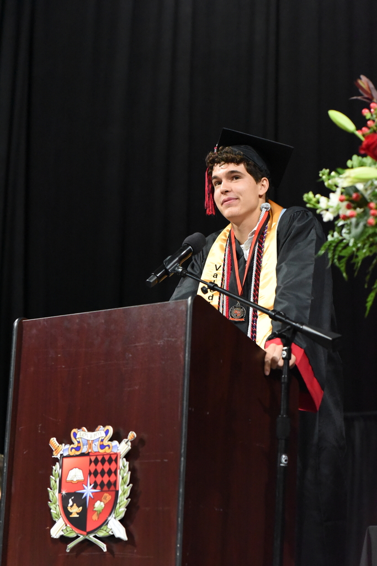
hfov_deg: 16.1
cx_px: 188
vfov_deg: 23.9
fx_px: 1335
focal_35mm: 85
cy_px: 283
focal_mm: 85
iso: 12800
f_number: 4
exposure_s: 1/1000
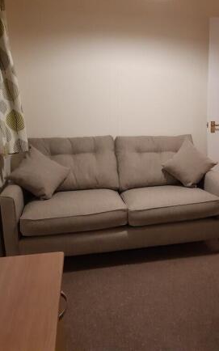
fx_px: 354
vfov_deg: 52.8
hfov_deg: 33.2
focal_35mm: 37
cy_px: 175
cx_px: 183
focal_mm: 3.92
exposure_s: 1/33
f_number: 1.7
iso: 250
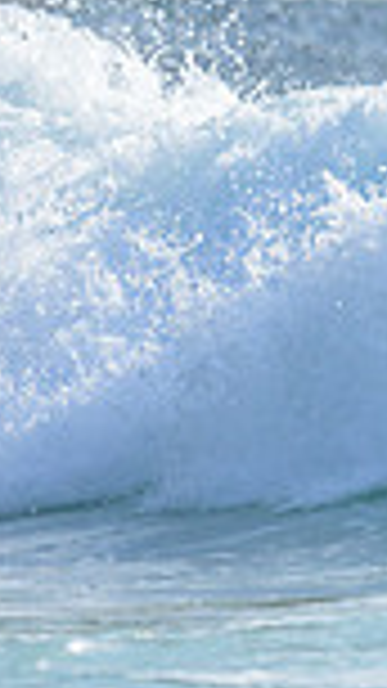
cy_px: -92
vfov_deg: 0.7
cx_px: 1089
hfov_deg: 0.4
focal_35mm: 3183
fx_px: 58100
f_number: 6.3
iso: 400
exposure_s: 1/2000
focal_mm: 800
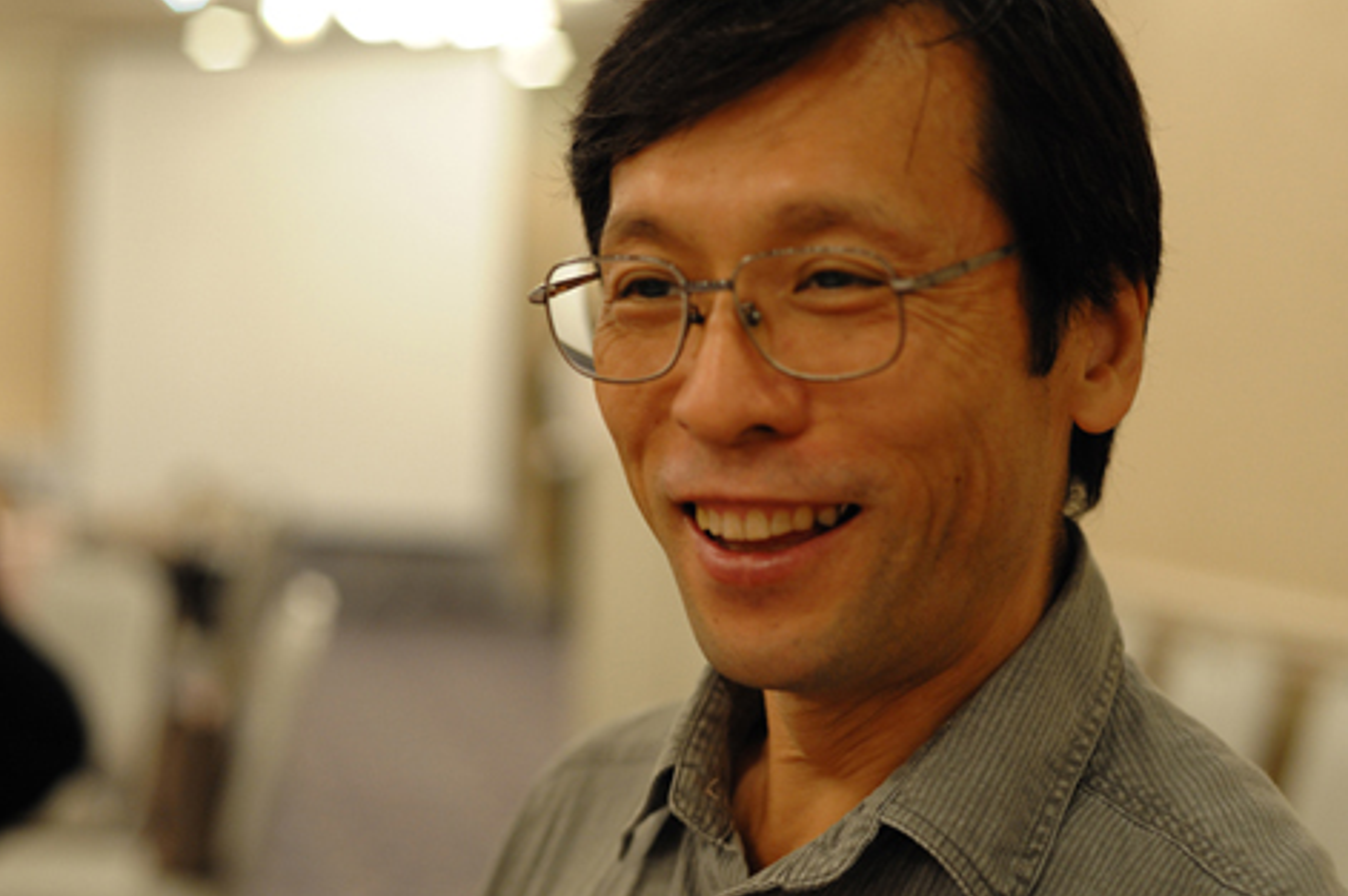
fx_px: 2544
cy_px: 435
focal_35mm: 68
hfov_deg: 29.7
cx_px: 664
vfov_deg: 20.0
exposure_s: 1/100
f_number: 2.8
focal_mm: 50
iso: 1250
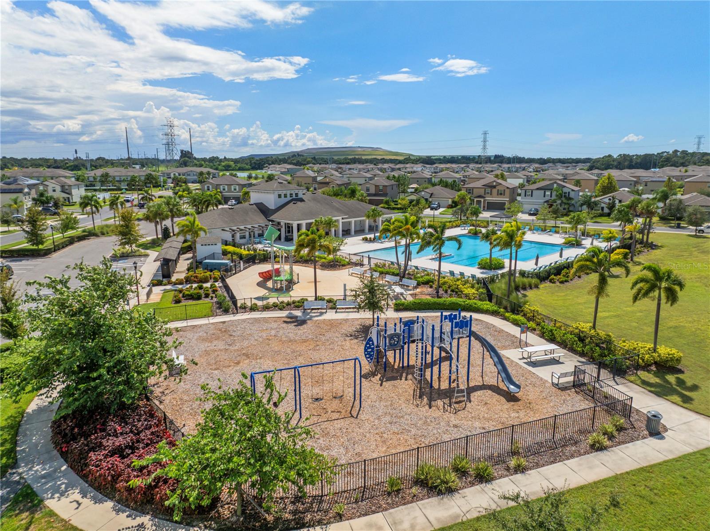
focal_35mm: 24
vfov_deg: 56.7
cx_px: 355
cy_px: 266
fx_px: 492
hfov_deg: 71.6
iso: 100
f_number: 2.8
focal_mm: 12.29
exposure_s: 1/5000
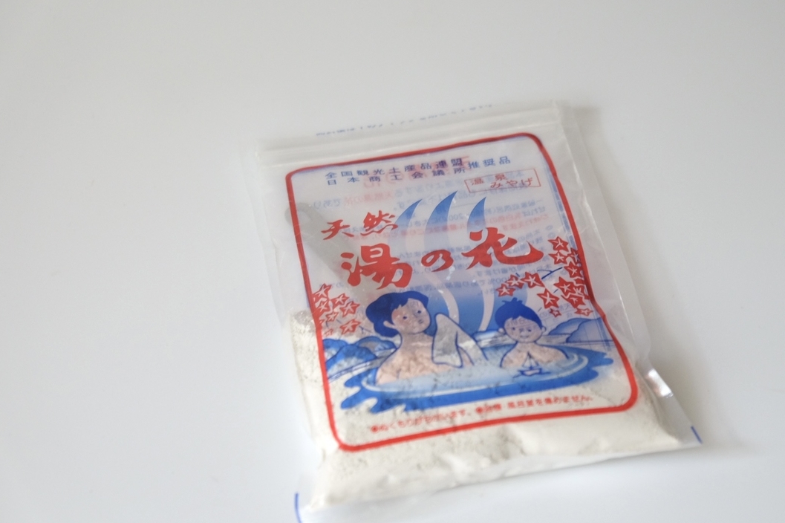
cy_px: 269
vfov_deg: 20.3
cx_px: 436
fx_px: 1460
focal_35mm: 67
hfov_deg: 30.1
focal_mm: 39
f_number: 3.6
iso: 640
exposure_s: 1/40
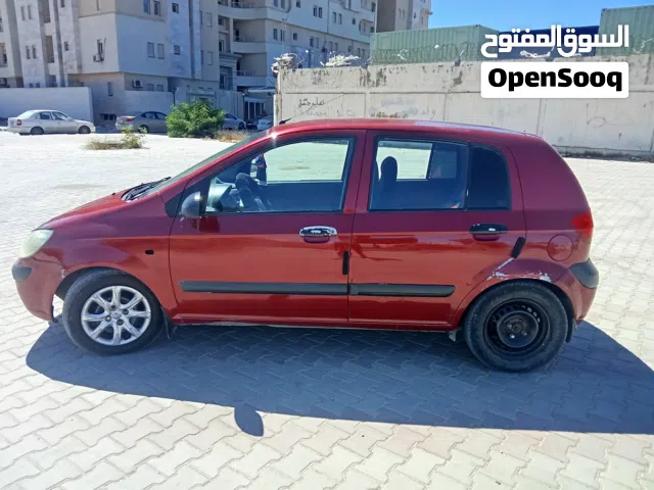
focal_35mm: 28
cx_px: 327
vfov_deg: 49.7
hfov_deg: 63.4
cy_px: 245
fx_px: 529
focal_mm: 2.78
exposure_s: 1/649
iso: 100
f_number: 2
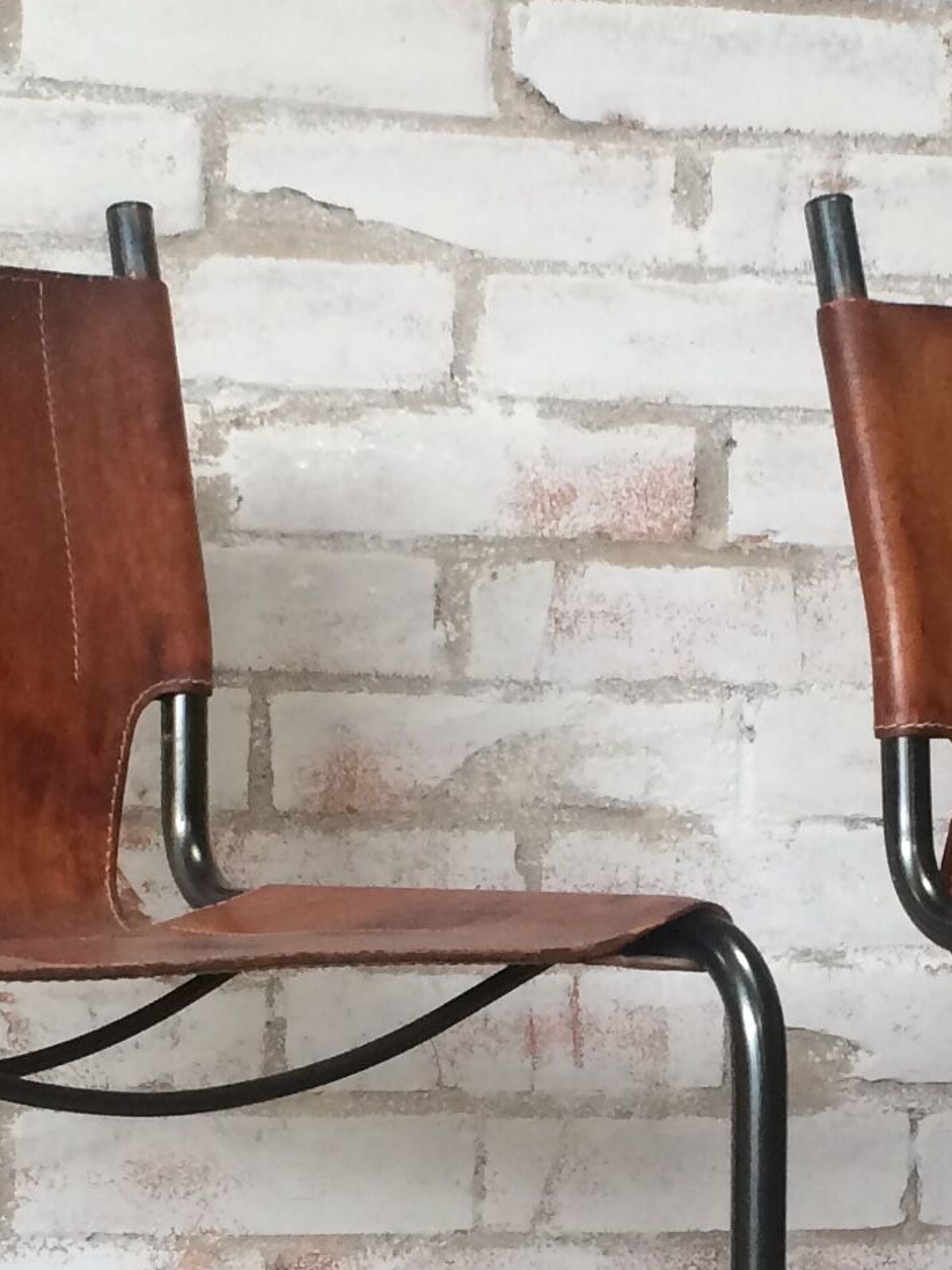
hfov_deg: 14.6
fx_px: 3703
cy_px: 1006
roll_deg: -1.3
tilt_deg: -5.6
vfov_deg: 19.3
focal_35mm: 101
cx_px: 745
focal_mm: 4.15
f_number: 2.2
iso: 32
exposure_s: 1/30
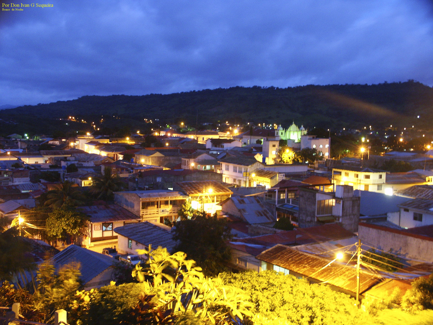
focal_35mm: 39
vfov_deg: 36.8
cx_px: 216
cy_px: 162
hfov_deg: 47.9
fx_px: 488
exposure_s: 2
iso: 200
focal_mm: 10.2
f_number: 2.8
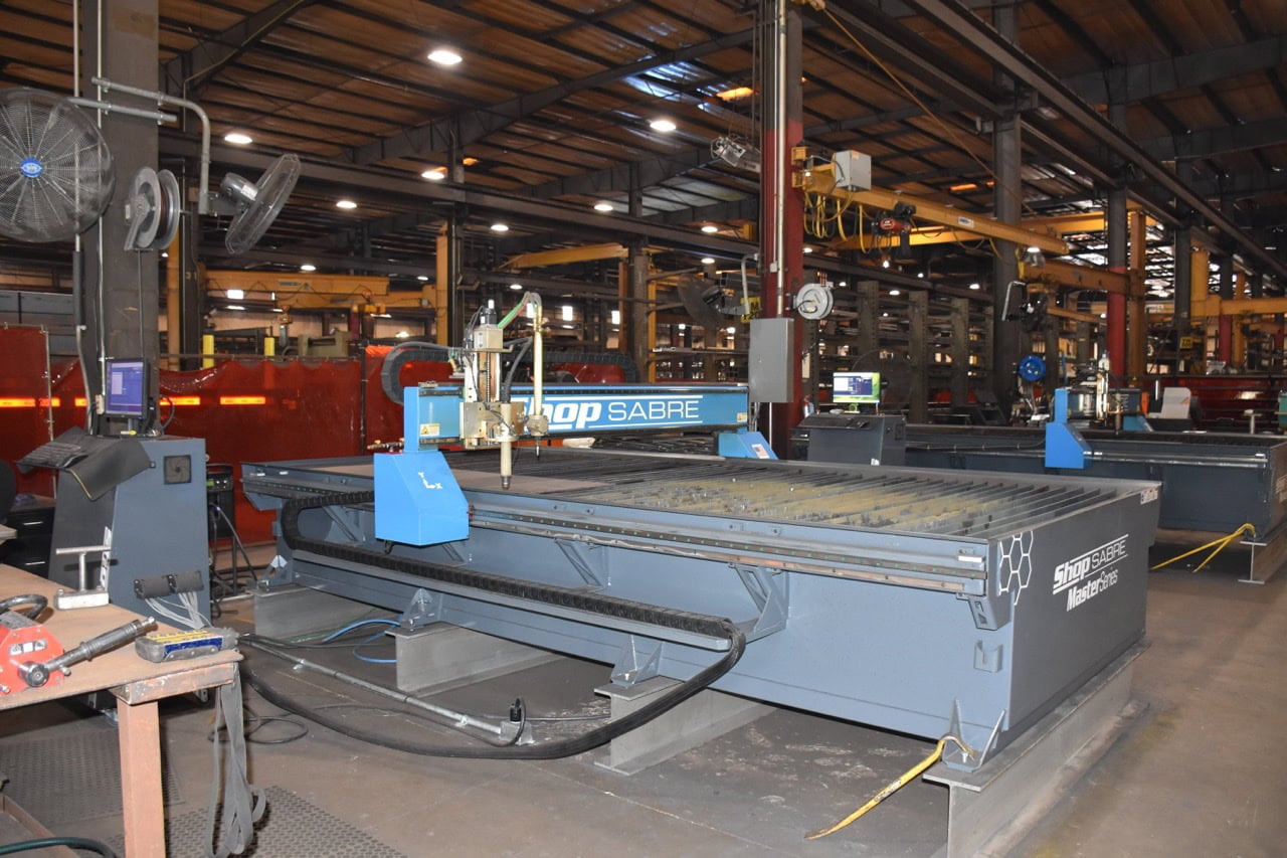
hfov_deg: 67.4
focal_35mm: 27
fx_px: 965
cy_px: 429
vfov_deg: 47.9
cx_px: 644
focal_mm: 18
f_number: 3.5
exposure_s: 1/60
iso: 2000
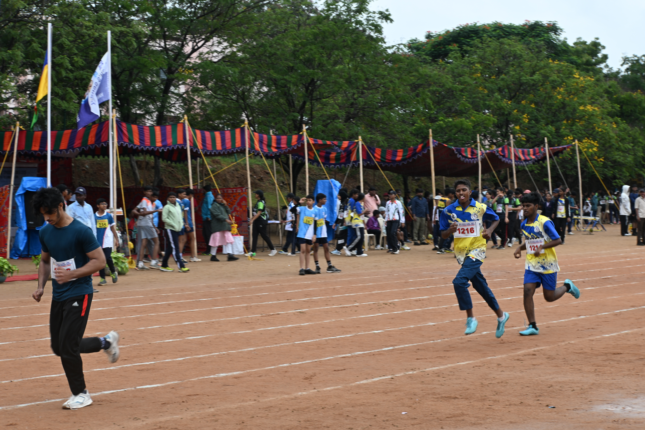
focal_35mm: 46
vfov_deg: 29.4
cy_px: 215
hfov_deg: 43.0
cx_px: 322
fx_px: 820
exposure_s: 1/125
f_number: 5.6
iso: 100
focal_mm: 30.5
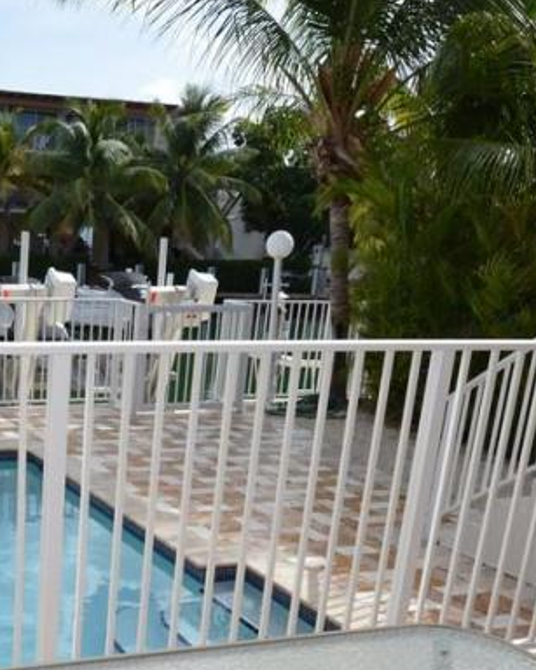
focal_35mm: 45
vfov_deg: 39.5
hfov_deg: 31.4
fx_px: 893
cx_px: 24
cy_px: 541
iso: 200
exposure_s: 1/250
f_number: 10
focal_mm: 16
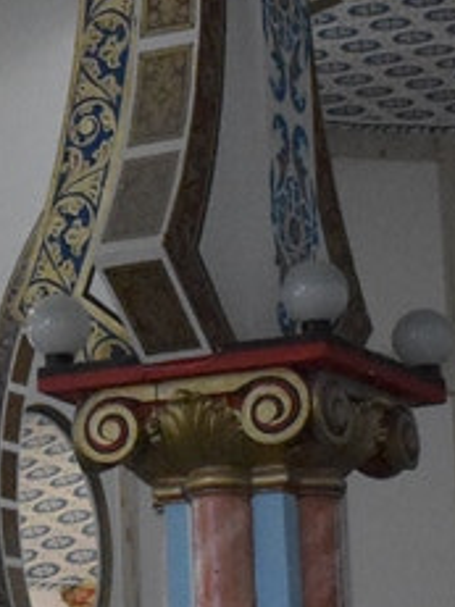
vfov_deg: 9.9
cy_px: 208
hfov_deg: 7.4
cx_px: -74
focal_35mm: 200
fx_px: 3508
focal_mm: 20
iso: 5000
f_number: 5
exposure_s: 1/1000
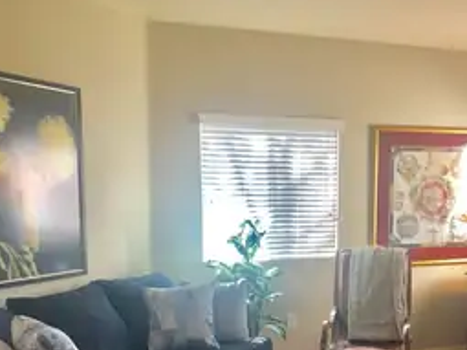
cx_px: 293
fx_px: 593
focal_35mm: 44
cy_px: 266
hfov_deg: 42.6
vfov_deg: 32.2
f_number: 1.8
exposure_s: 1/30
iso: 40
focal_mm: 3.99
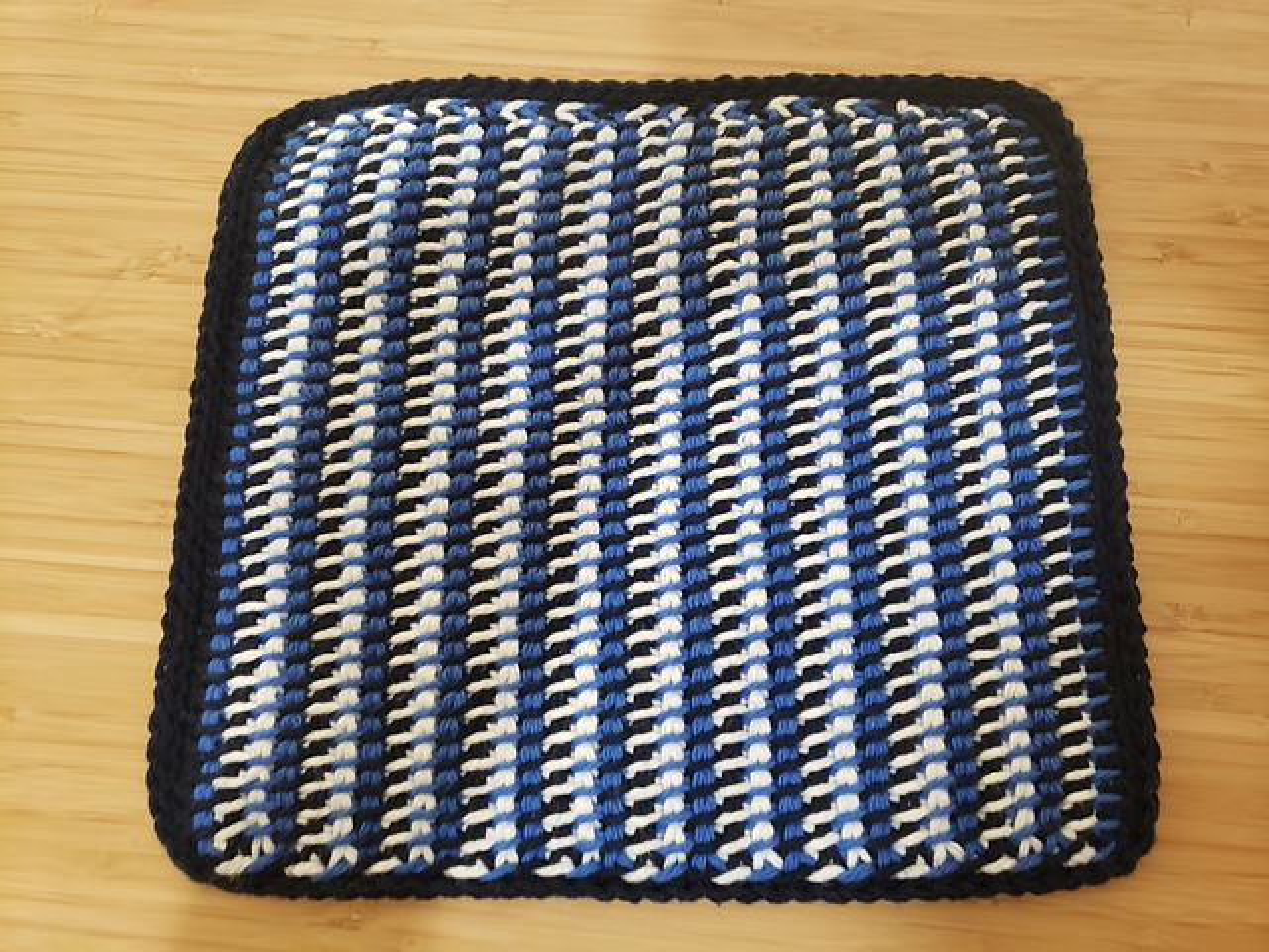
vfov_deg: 53.1
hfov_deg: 67.3
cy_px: 476
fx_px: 953
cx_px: 634
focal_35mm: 26
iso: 250
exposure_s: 1/20
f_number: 1.5
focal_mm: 4.3
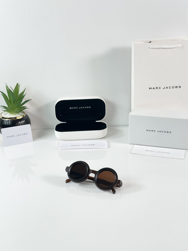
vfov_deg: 39.7
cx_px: 94
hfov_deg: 30.3
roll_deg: +2.2
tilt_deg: -20.9
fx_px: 348
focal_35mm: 48
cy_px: 126
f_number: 1.78
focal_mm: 6.86
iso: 64
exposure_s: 1/100
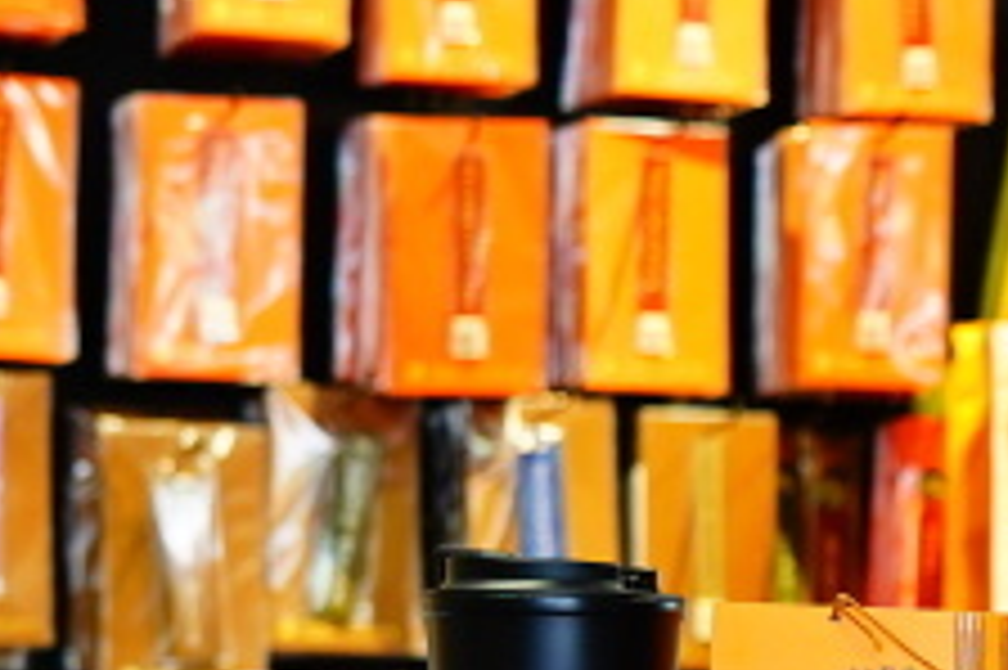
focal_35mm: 183
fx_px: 5120
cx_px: 2012
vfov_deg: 7.5
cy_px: 600
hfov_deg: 10.4
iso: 400
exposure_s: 1/50
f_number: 3.5
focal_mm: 40
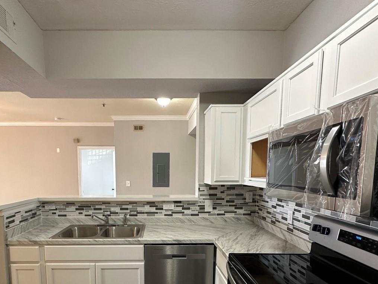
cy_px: 199
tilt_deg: -6.4
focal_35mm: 22
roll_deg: -0.3
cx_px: 161
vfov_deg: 59.1
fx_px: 240
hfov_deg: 75.9
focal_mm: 2.22
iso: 250
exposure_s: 1/60
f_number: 2.2
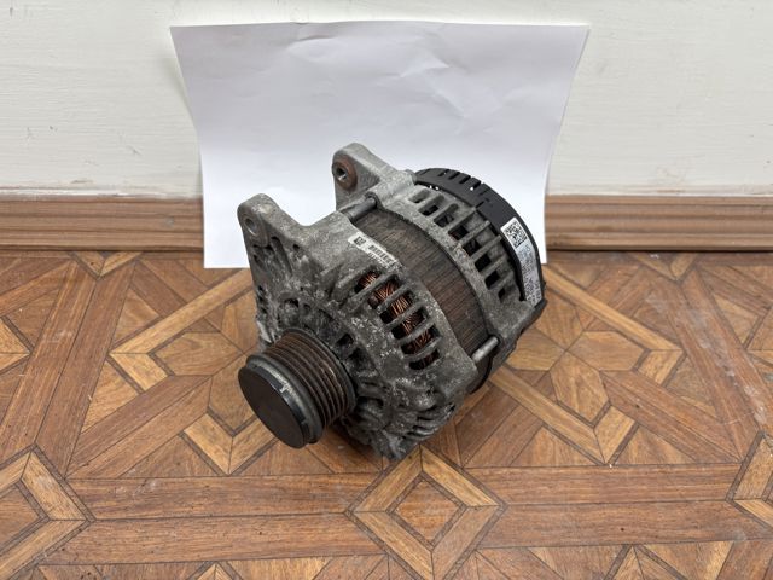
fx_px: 581
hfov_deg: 67.3
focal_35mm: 26
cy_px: 290
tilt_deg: -46.1
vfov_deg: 53.1
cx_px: 386
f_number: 1.6
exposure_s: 1/149
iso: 32
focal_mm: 5.96
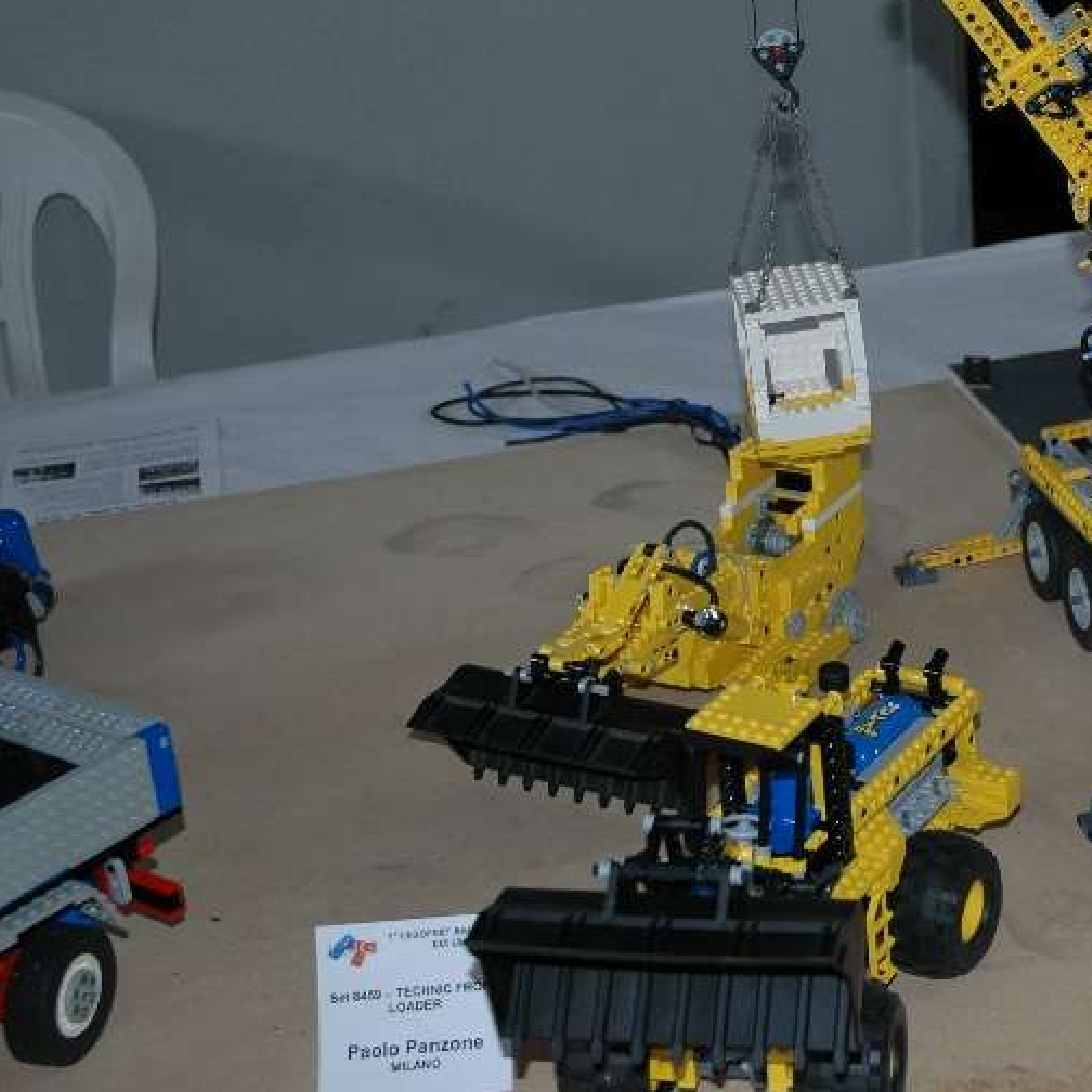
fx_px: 2493
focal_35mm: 70
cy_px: 410
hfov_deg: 23.8
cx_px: 1038
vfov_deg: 24.6
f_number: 3.8
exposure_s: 1/60
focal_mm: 27
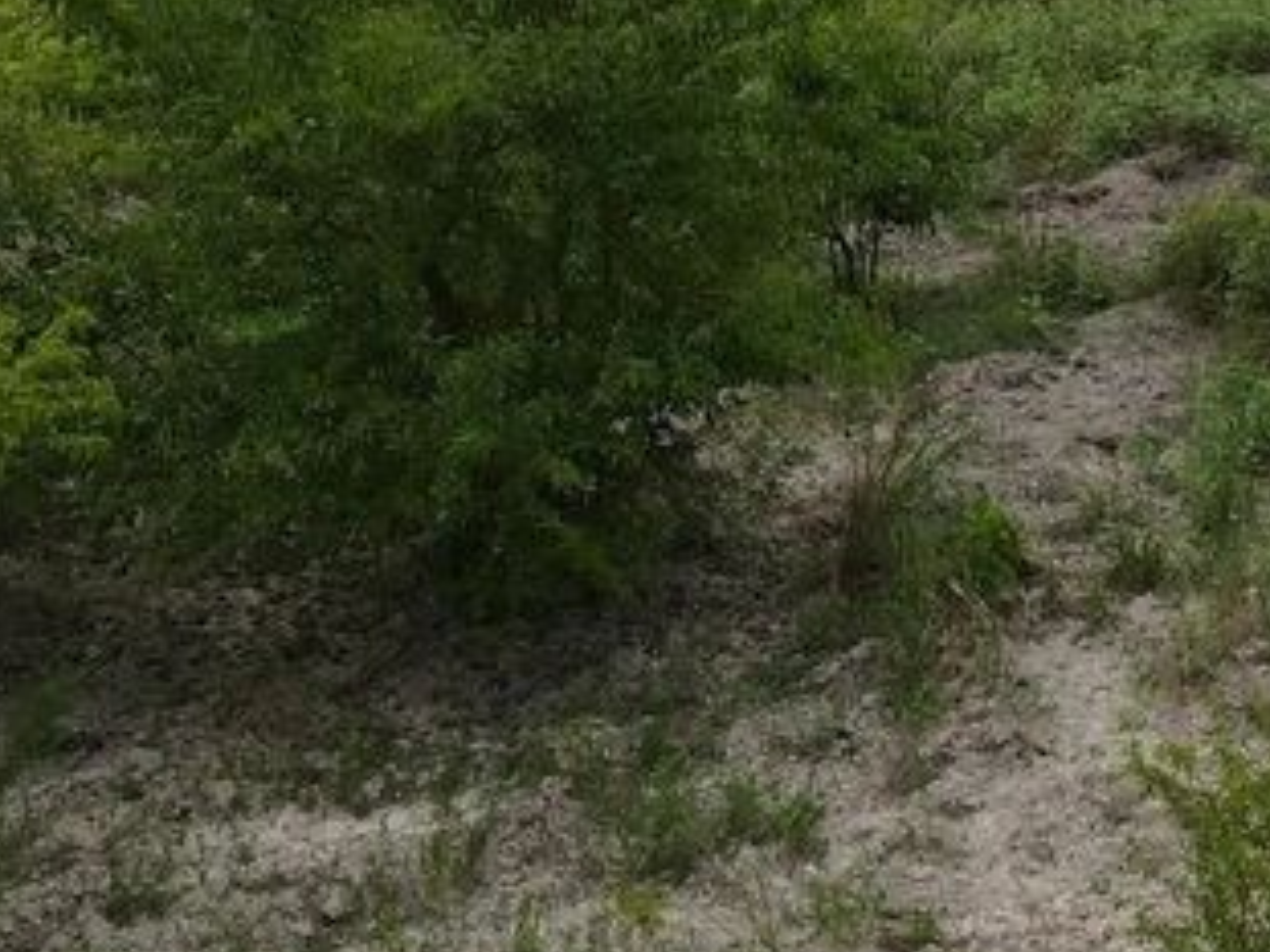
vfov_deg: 18.2
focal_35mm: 79
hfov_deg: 23.4
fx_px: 2897
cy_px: 25
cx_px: 1348
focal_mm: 4.5
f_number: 2.8
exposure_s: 1/725
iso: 110
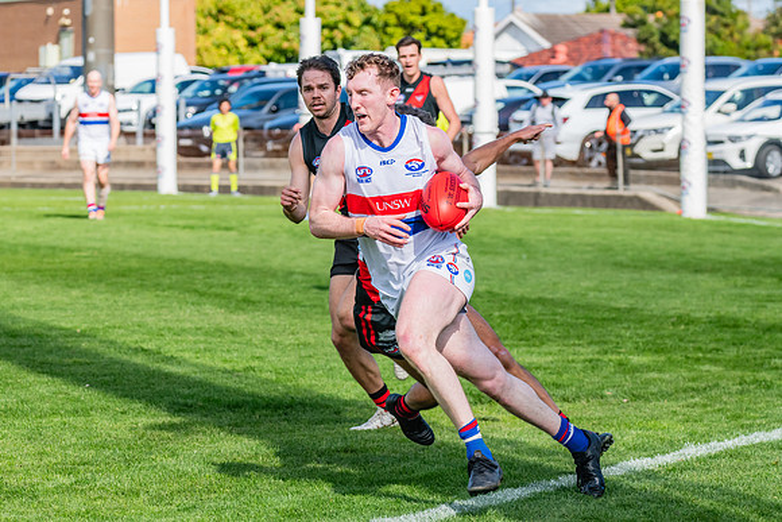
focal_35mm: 182
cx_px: 365
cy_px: 243
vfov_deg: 7.5
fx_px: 3964
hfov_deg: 11.3
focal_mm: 170
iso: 800
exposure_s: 1/1600
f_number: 8
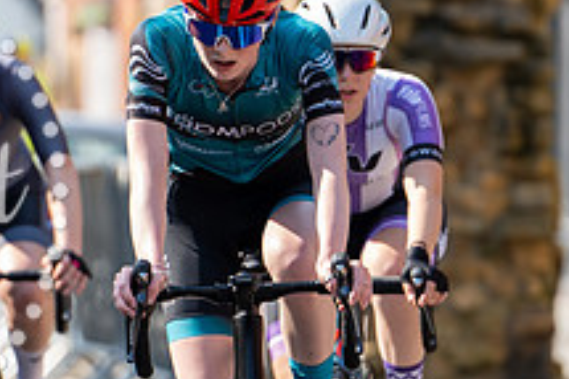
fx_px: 8734
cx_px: 337
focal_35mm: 553
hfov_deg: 3.7
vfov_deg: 2.5
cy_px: 131
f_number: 3.5
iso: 200
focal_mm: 180
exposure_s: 1/640
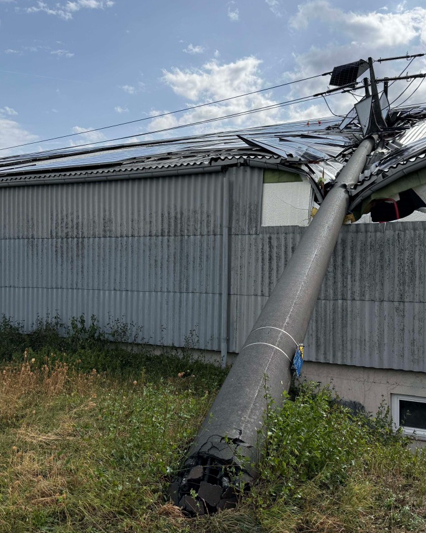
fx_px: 552
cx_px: 214
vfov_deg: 51.5
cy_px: 265
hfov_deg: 42.2
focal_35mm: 35
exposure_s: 1/10309
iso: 125
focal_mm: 6.76
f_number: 1.78
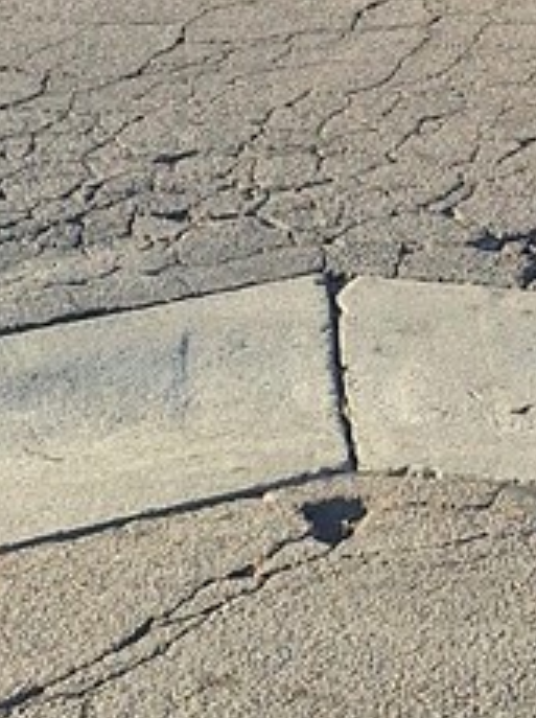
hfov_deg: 13.7
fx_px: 2132
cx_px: 715
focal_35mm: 103
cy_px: -561
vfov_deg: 16.2
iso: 40
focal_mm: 5.54
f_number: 1.8
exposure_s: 1/833
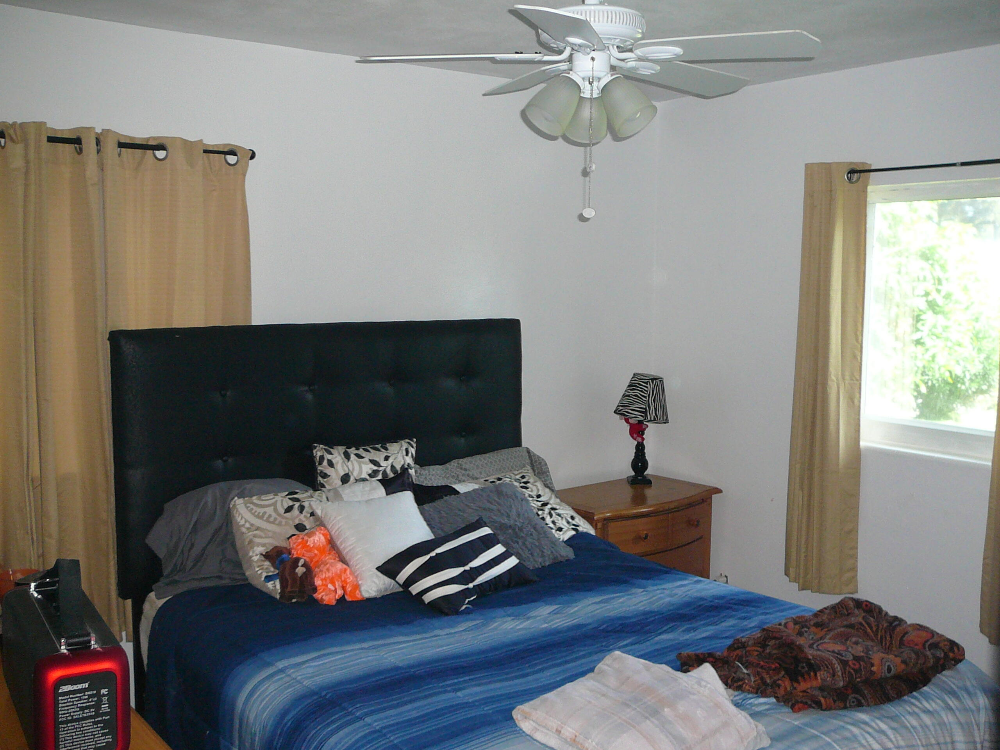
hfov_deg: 52.6
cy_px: 375
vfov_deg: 40.7
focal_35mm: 35
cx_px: 500
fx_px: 1011
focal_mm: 5.2
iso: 200
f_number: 2.8
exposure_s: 1/30
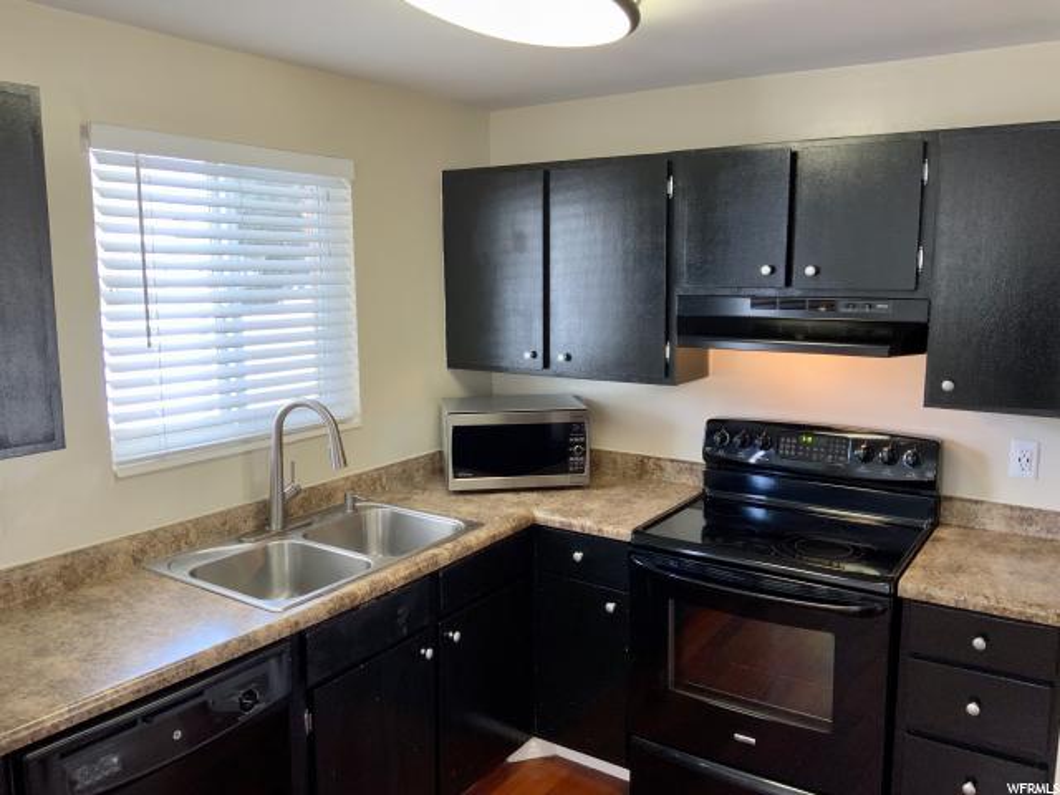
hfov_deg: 61.7
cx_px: 530
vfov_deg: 48.2
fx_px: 888
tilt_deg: -7.7
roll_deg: +0.7
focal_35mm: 29
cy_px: 398
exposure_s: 1/60
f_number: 1.8
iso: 160
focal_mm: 3
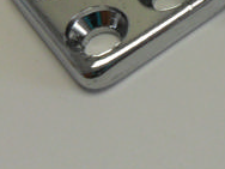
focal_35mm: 92
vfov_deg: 15.0
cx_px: 320
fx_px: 598
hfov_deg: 19.1
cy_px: -74
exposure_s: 1/60
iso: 100
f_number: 3.5
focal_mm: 4.9
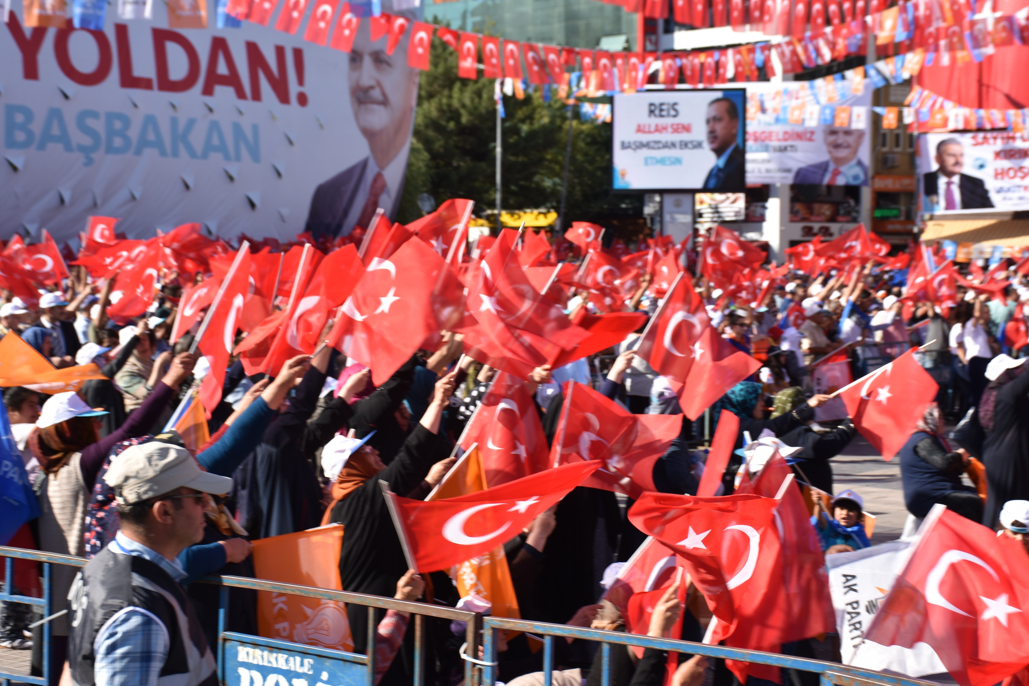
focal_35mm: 72
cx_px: 514
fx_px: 2058
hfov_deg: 28.1
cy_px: 343
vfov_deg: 18.9
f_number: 7.1
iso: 100
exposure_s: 1/200
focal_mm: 48
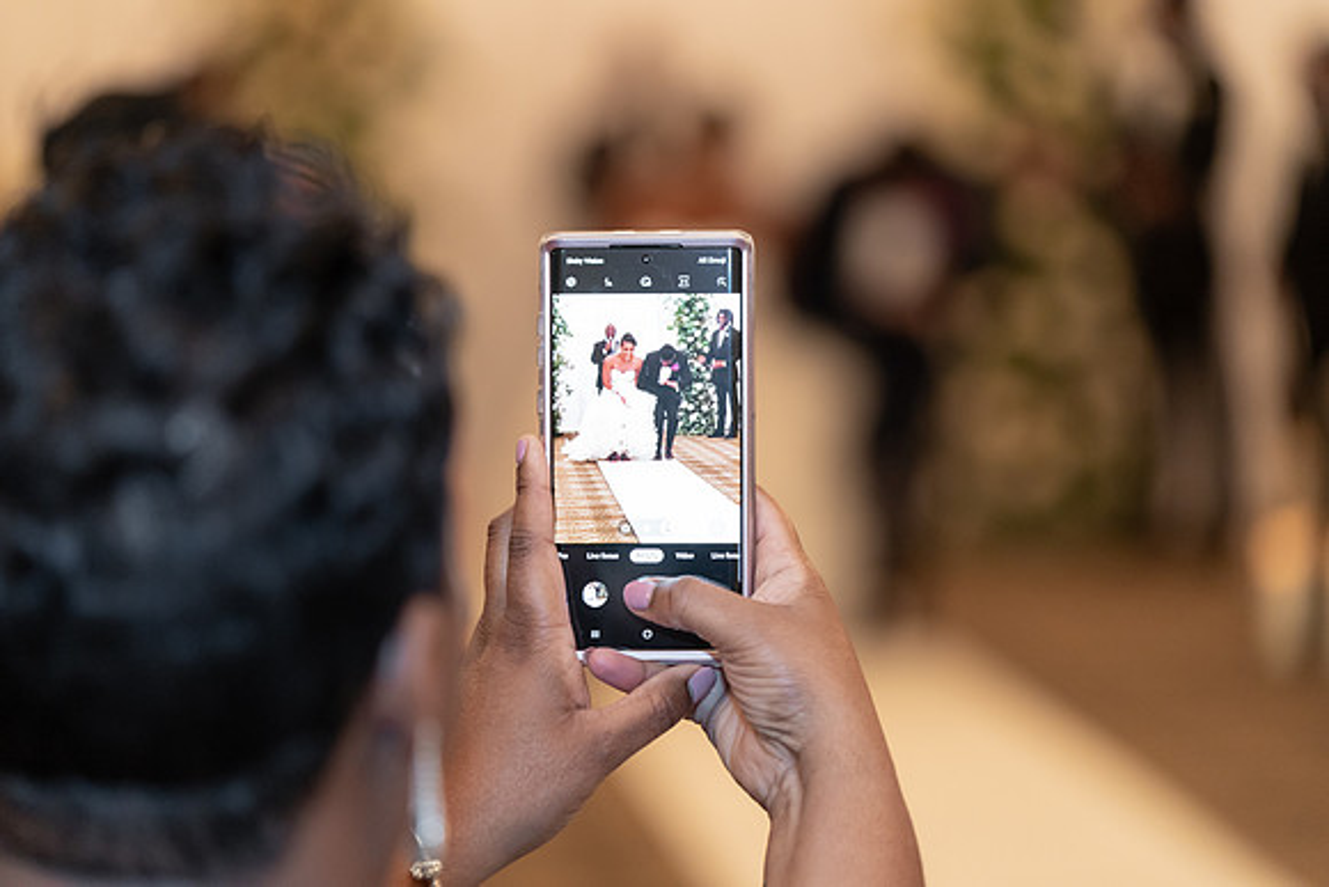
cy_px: 444
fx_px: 4273
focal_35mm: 116
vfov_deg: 11.8
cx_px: 664
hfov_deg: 17.7
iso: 2000
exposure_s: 1/125
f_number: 2.8
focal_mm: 115
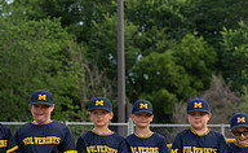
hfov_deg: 9.2
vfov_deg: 5.7
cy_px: 159
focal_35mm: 228
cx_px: 25
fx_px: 1534
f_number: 3.2
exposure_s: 1/320
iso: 200
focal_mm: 71
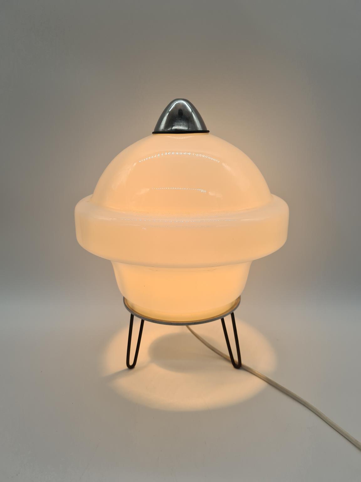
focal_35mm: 26
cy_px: 241
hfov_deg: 53.1
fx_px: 362
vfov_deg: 67.3
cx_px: 180
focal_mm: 5.4
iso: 50
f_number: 1.8
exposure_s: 1/150
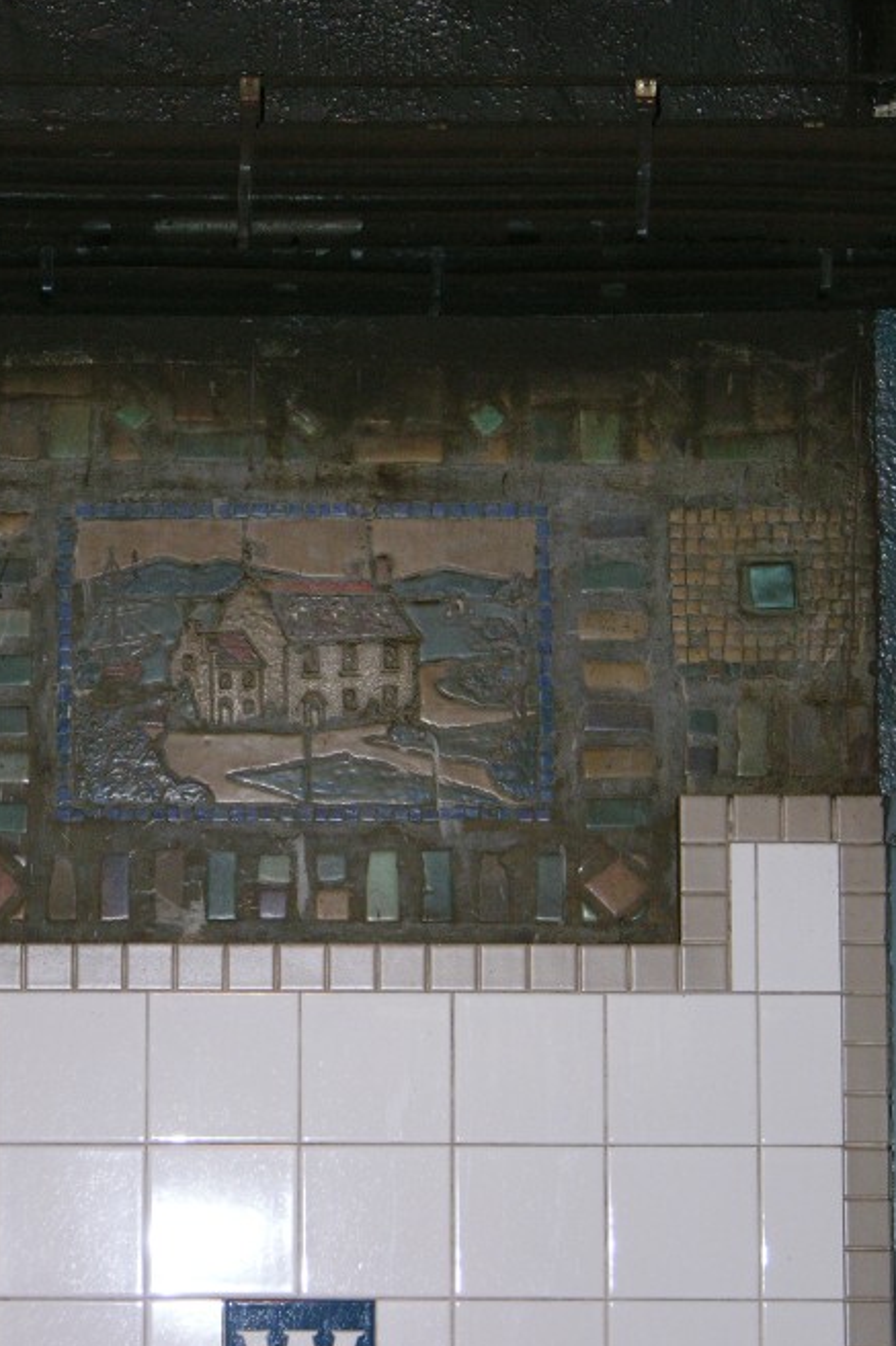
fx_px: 5005
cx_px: 338
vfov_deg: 15.3
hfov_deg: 10.2
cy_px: 733
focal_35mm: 134
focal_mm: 27.3
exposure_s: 1/120
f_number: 3.7
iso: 200
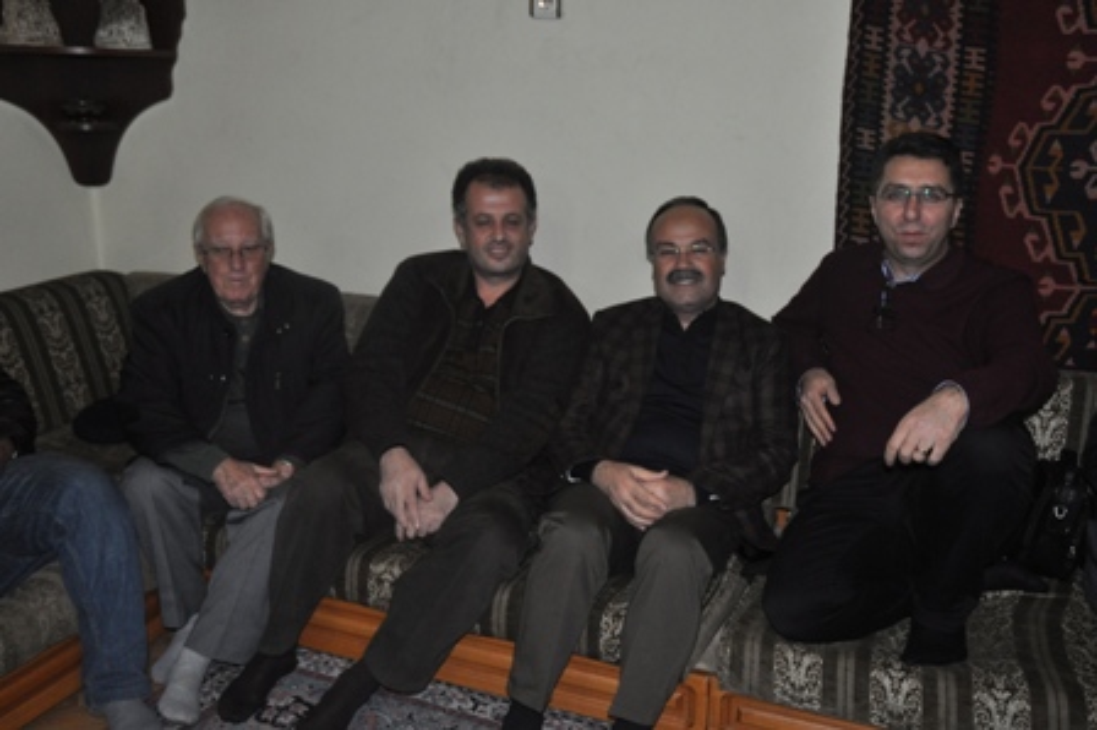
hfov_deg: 51.3
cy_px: 365
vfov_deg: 35.4
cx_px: 548
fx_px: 1142
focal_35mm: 38
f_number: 3.8
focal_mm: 25
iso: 800
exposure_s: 1/60
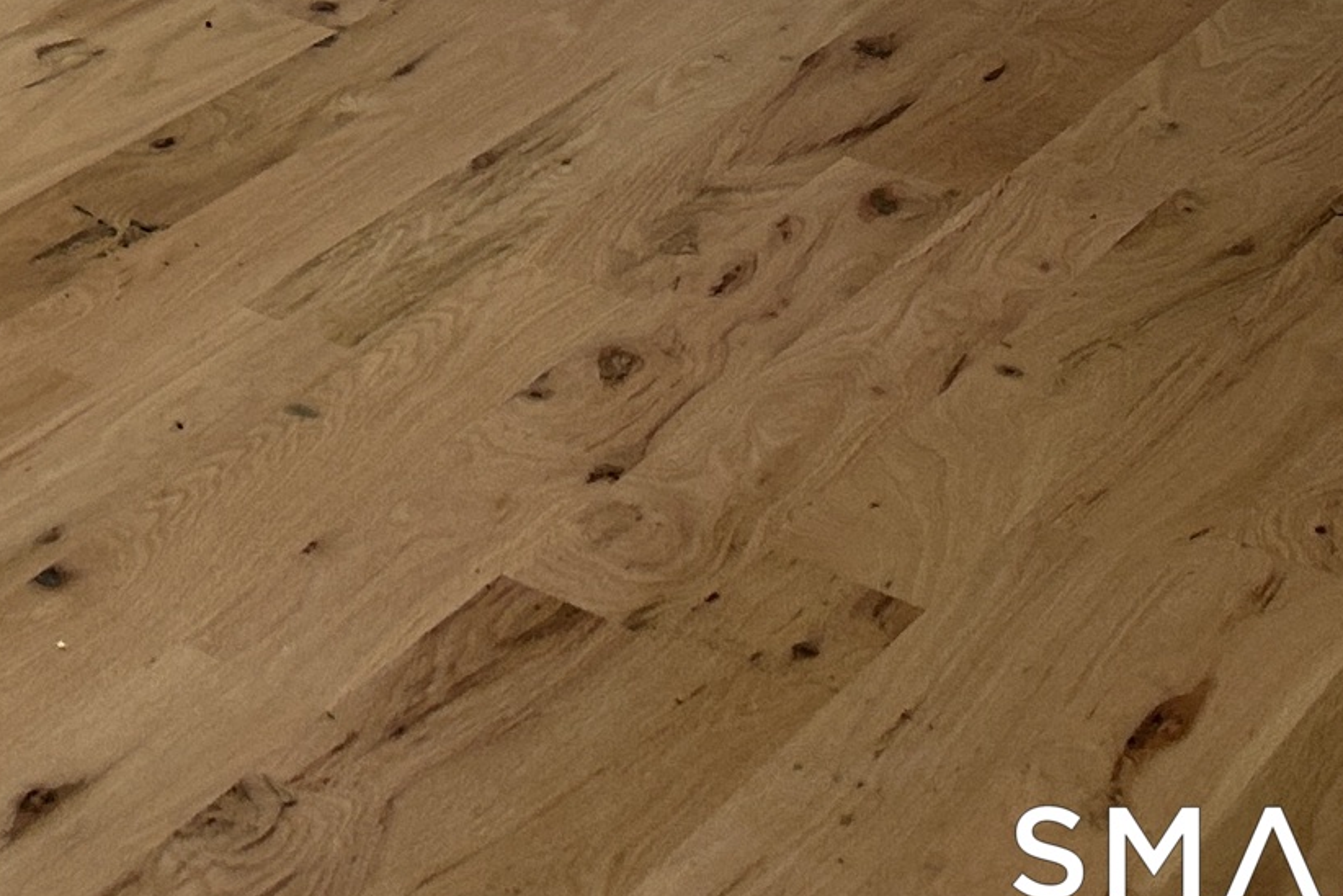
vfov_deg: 12.0
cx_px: -750
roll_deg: -0.6
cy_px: -945
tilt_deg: -9.1
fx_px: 3768
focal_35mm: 101
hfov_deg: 17.8
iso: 80
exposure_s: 1/60
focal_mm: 5.7
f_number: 1.5
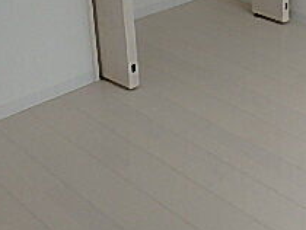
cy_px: -79
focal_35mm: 64
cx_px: 380
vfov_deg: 20.7
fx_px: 566
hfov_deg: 26.4
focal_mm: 3.7
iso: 125
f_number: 3.5
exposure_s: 1/125
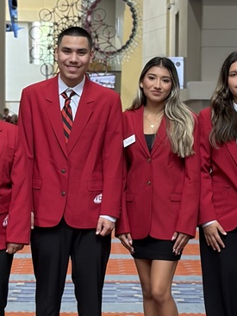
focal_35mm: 145
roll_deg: -1.0
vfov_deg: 13.6
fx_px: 1324
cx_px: 99
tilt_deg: +0.5
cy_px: 131
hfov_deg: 10.2
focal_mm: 5.96
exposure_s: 1/57
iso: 125
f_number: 1.6
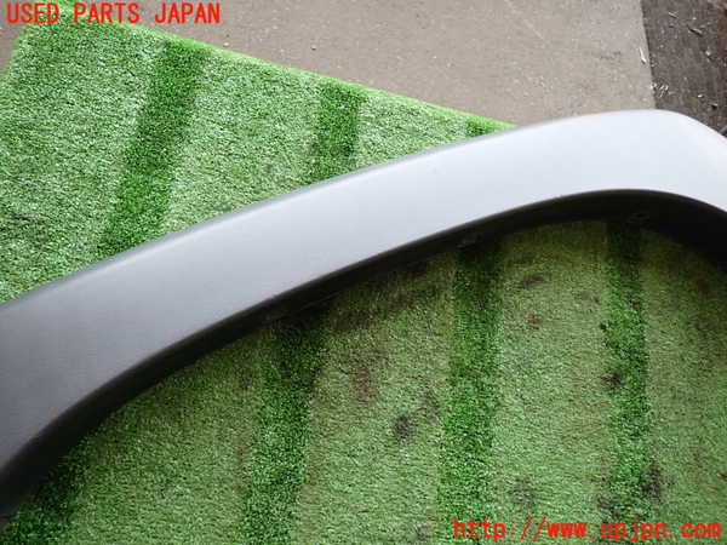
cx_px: 364
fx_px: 525
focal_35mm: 25
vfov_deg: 54.9
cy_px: 272
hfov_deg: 69.4
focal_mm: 4.5
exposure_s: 1/60
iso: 125
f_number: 2
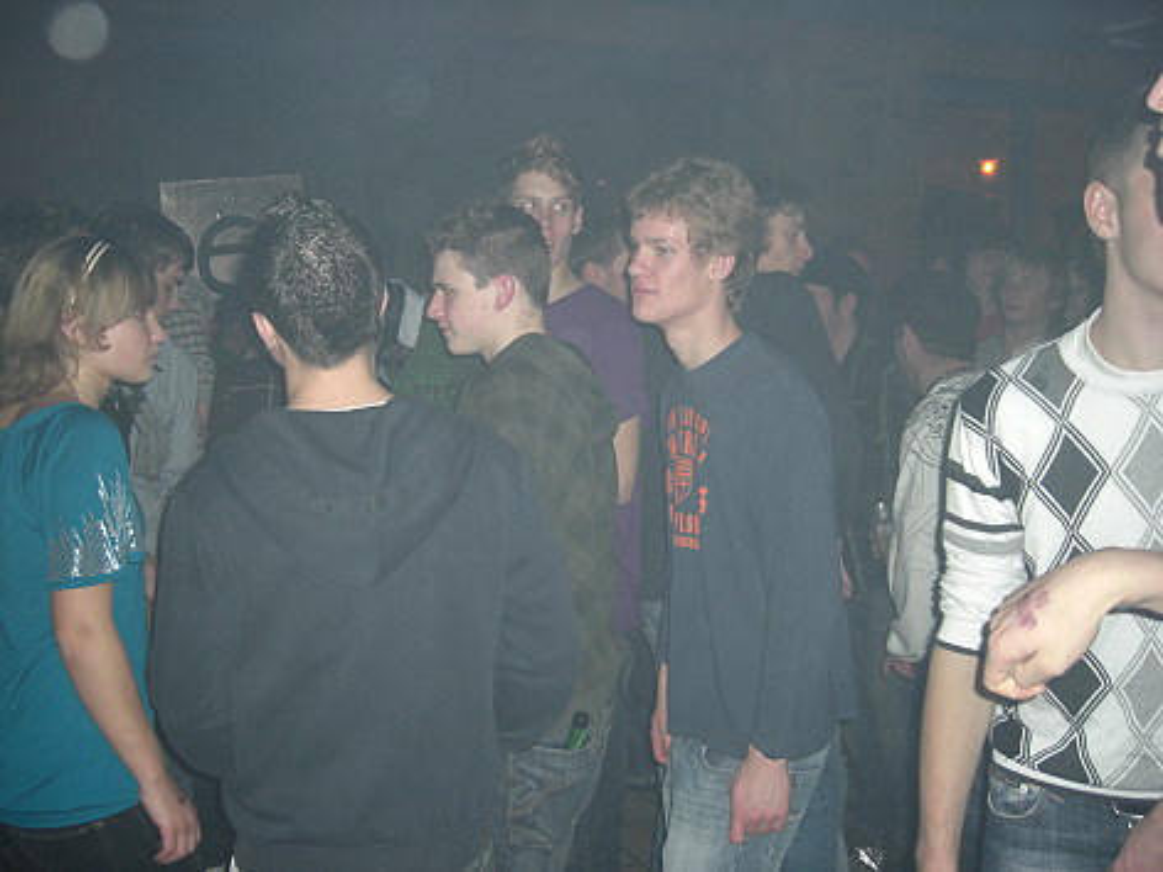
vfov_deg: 37.7
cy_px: 436
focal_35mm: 38
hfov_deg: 49.0
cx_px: 582
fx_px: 1277
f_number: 2.8
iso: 200
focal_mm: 7.9
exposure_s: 1/60
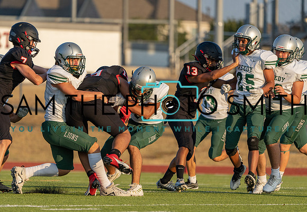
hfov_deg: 4.5
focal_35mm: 448
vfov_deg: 3.1
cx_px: 133
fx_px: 3864
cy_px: 116
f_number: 5.6
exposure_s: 1/1250
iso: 400
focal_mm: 400
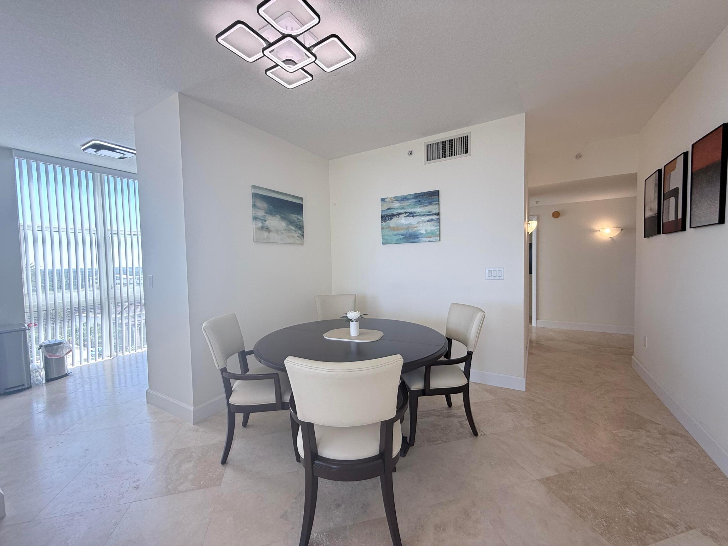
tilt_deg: -1.8
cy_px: 273
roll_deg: +0.5
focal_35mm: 14
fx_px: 294
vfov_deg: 85.7
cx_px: 364
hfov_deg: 102.1
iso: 40
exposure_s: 1/104
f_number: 2.2
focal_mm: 2.22
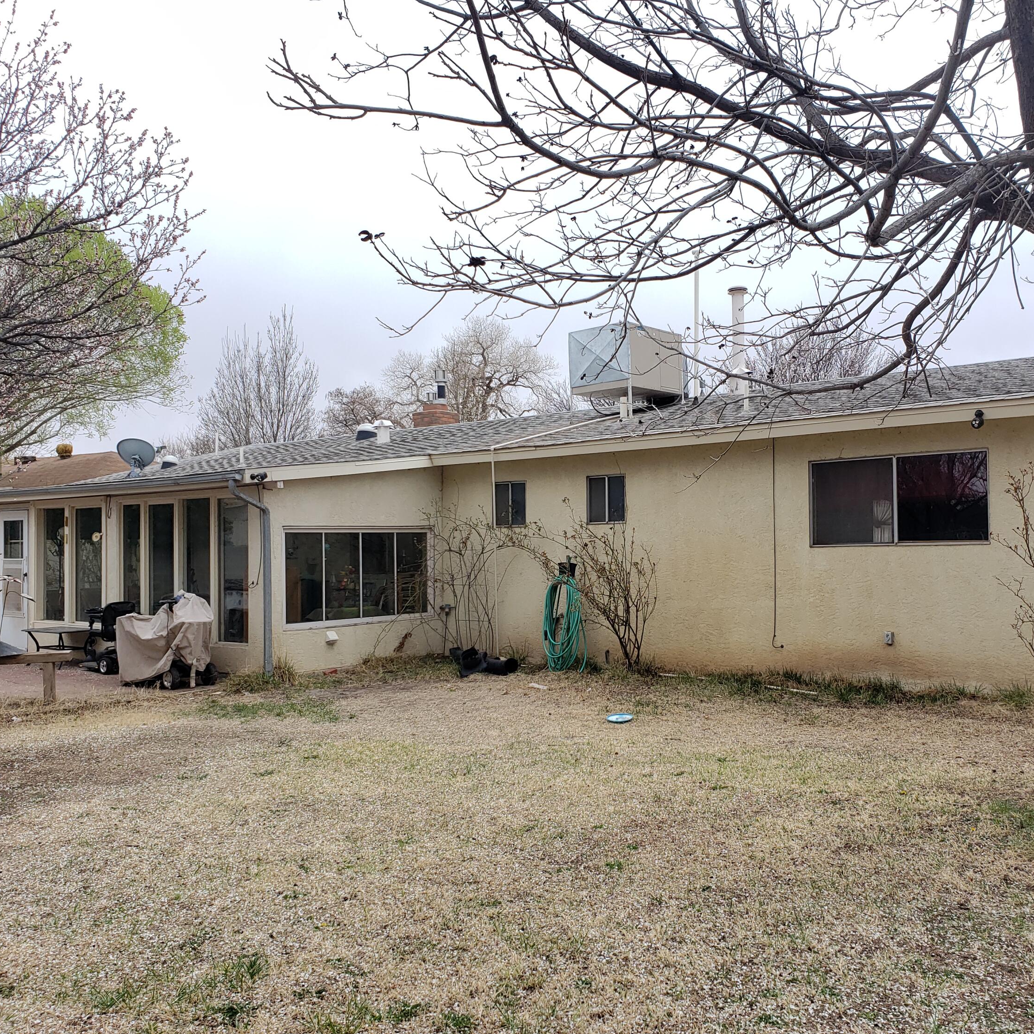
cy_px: 522
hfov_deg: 52.4
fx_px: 1048
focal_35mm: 31
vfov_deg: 52.5
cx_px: 589
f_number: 2.4
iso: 50
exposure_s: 1/594
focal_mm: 4.3
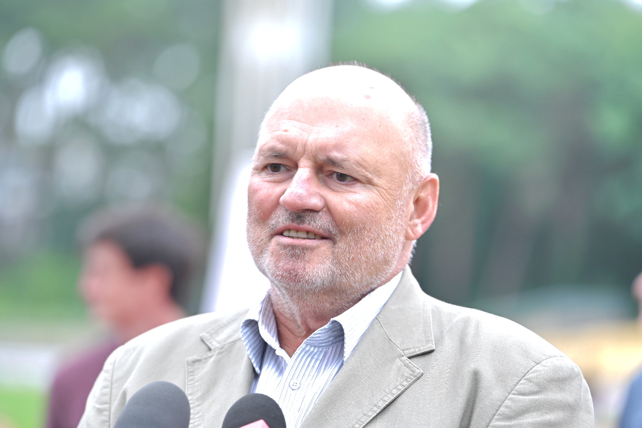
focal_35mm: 165
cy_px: 214
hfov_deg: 12.5
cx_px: 321
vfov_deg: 8.3
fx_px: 2942
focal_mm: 165
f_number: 3.5
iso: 100
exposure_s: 1/161
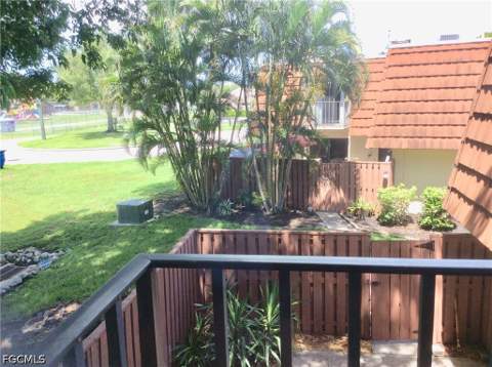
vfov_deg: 44.0
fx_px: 454
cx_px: 246
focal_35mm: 32
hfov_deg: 56.9
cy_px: 184
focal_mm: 3.3
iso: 32
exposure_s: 1/376
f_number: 2.4
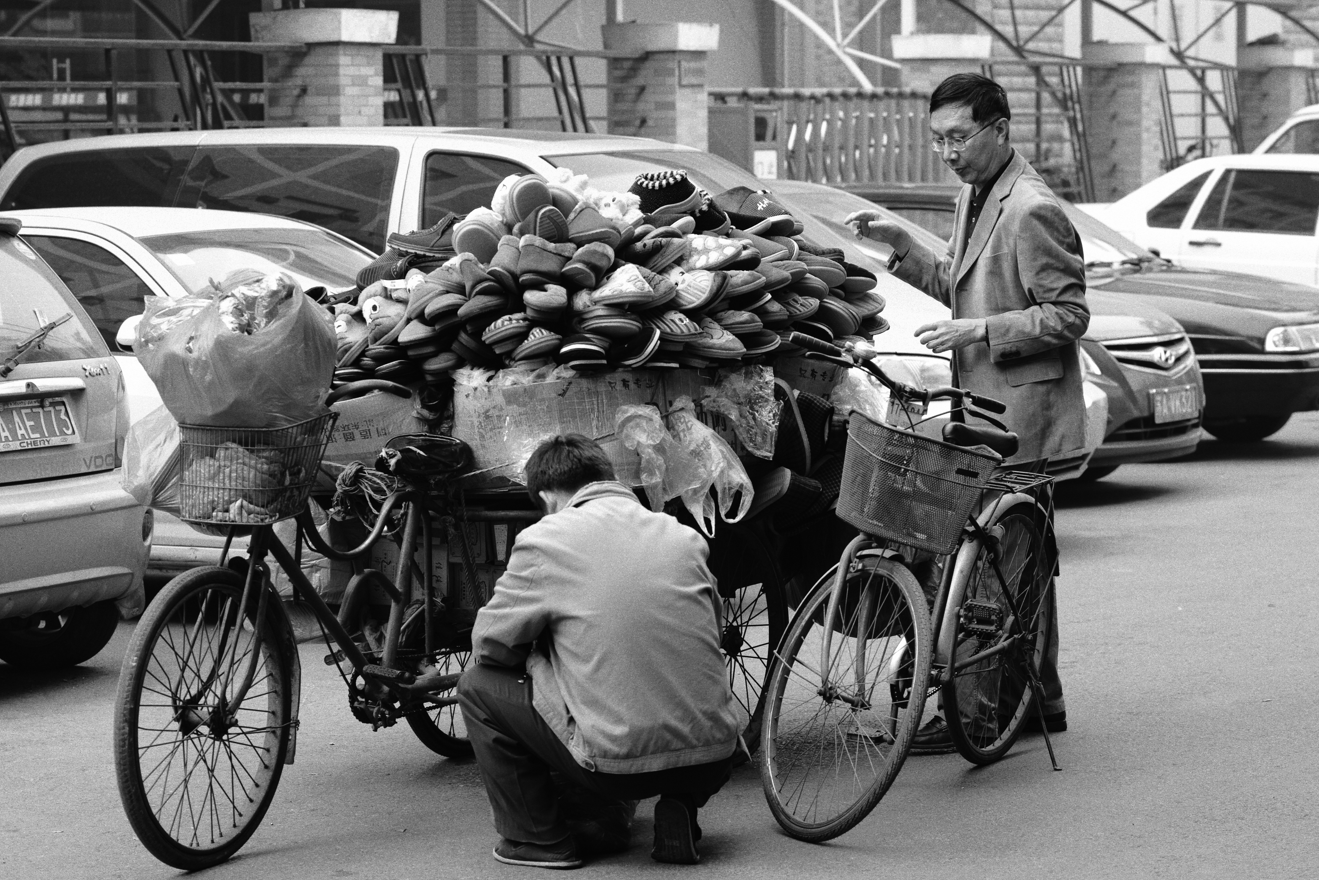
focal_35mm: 106
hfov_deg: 19.3
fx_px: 3884
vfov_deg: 12.9
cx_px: 654
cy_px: 437
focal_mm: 105
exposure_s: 1/250
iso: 280
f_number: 5.6
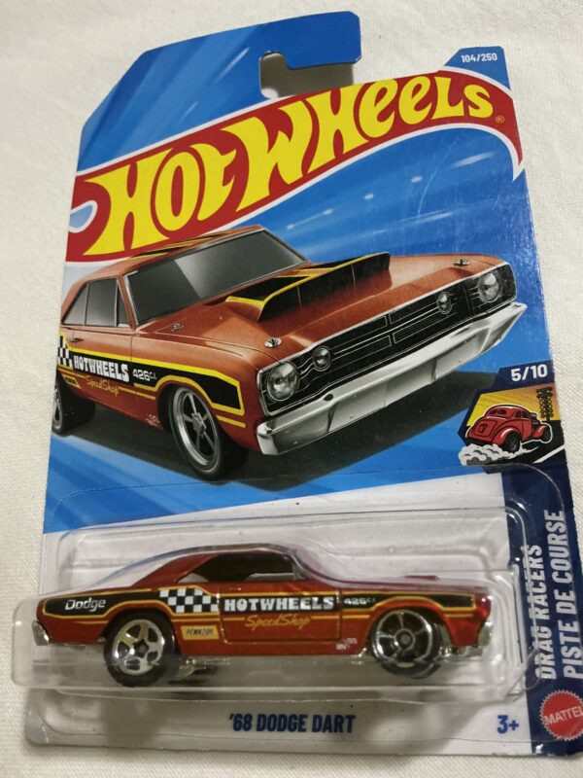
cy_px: 389
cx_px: 292
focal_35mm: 29
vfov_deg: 61.7
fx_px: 651
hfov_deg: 48.2
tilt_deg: -63.0
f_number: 1.8
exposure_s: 1/30
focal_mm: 3
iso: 400
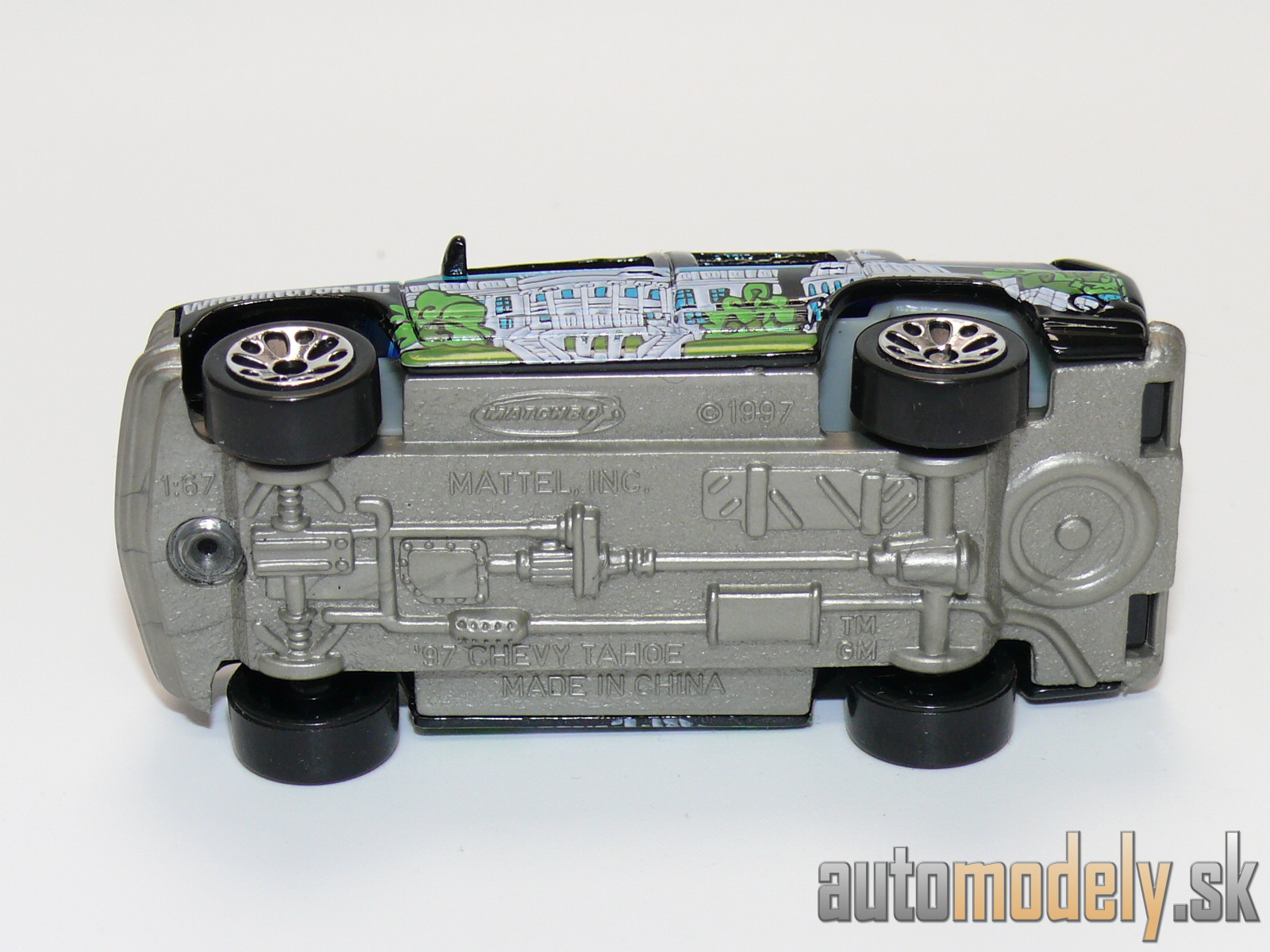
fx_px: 3779
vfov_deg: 14.4
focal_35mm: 103
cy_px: 476
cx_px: 635
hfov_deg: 19.1
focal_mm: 13.4
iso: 100
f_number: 4
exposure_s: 1/30
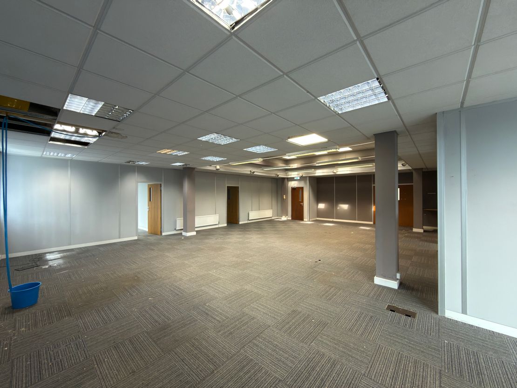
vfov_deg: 85.7
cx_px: 258
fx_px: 209
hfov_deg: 102.1
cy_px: 194
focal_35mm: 14
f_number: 2.2
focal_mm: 2.22
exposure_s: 1/25
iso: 100
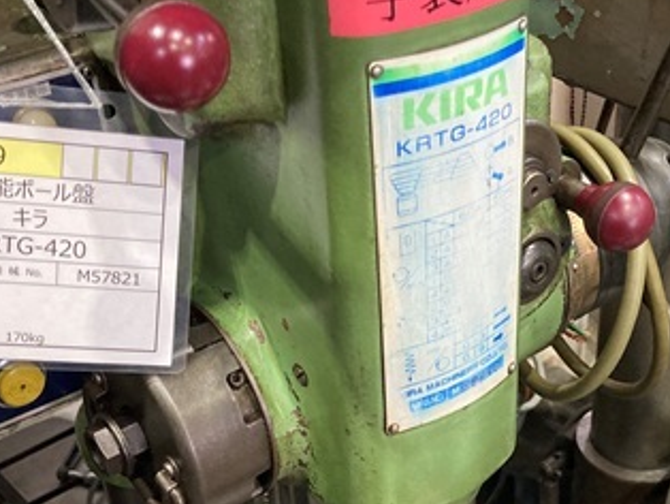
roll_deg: -0.4
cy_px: 335
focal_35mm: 57
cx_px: 482
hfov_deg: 33.2
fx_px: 1104
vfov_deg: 25.6
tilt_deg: -36.2
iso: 250
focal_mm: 3.99
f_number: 1.8
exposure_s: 1/60
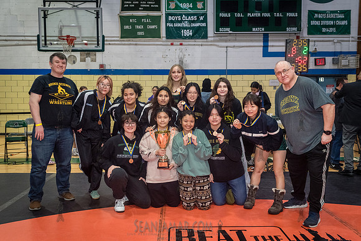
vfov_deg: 37.6
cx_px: 180
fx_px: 353
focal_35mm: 35
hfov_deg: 54.1
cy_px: 120
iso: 4000
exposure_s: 1/200
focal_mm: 35
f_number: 5.6
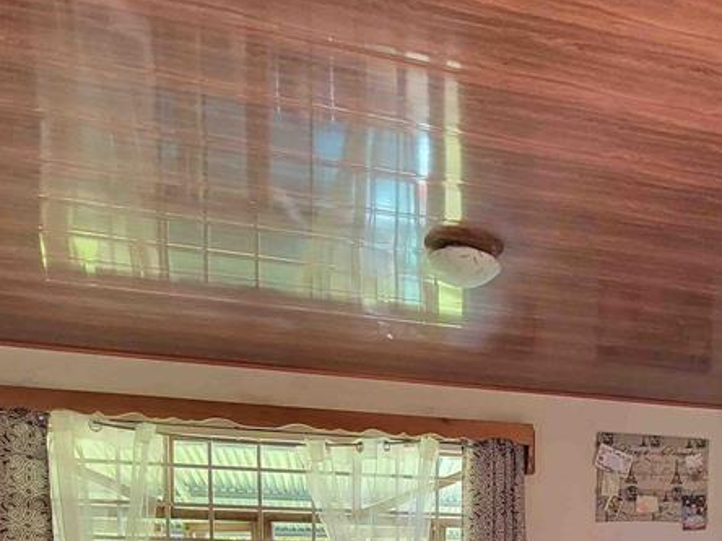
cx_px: 533
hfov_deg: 57.2
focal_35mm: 30
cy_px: 614
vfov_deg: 37.8
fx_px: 626
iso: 250
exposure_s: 1/60
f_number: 2.2
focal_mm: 2.2
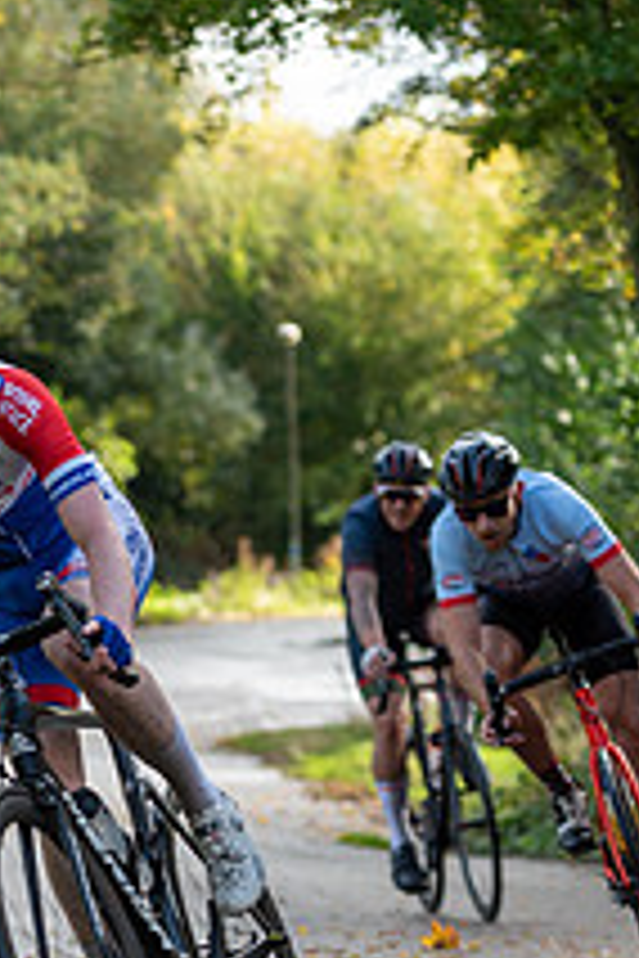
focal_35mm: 234
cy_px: 542
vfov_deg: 8.8
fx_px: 6230
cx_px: -27
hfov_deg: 5.9
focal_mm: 86
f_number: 3.2
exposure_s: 1/400
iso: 200
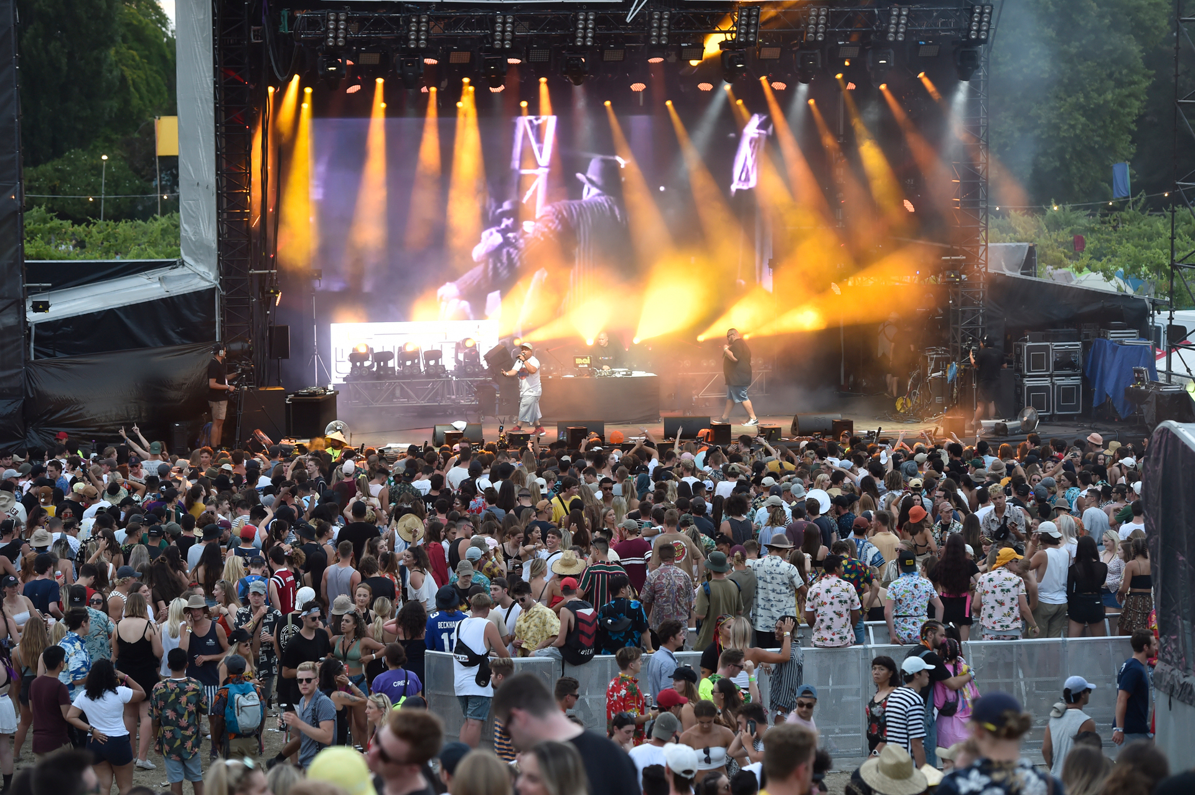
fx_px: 3483
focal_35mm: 105
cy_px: 398
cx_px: 598
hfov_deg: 19.5
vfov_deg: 13.0
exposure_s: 1/250
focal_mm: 105
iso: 900
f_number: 4
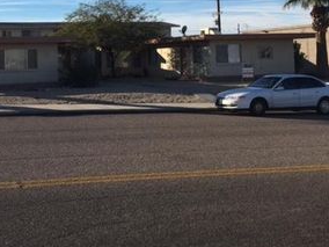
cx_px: 82
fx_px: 485
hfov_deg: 36.6
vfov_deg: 27.9
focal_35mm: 51
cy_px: 47
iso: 32
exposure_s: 1/1980
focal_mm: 4.15
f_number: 2.2
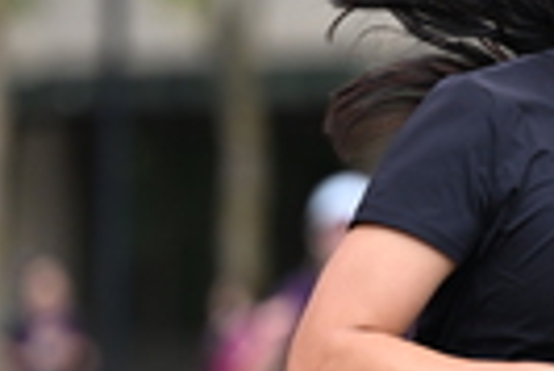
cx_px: 710
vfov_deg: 2.0
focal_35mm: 682
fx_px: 10507
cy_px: 300
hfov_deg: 3.0
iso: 640
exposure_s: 1/2000
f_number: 2.8
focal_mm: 165
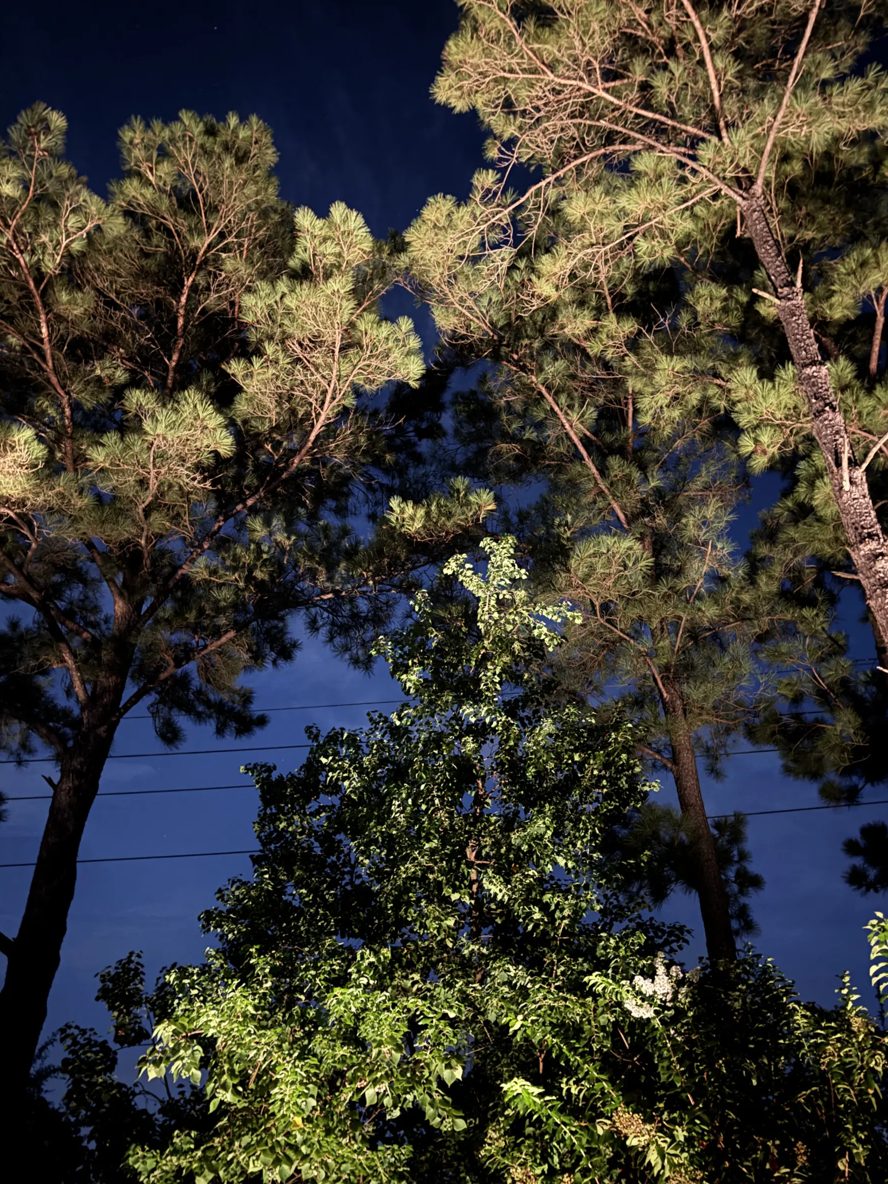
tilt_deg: +37.5
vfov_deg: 63.4
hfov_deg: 49.7
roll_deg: -1.5
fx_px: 958
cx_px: 457
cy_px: 637
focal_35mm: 28
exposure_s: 1/2
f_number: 1.6
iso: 1250
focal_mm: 5.96
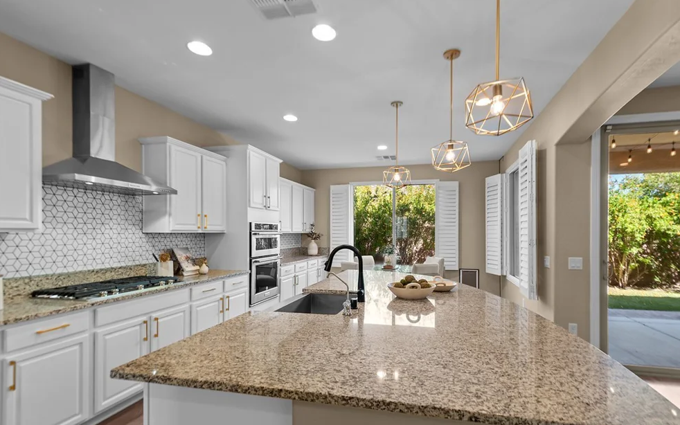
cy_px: 218
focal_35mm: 17
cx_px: 352
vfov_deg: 68.0
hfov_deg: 94.3
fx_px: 315
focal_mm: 16
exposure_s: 1/3
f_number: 8
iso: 100
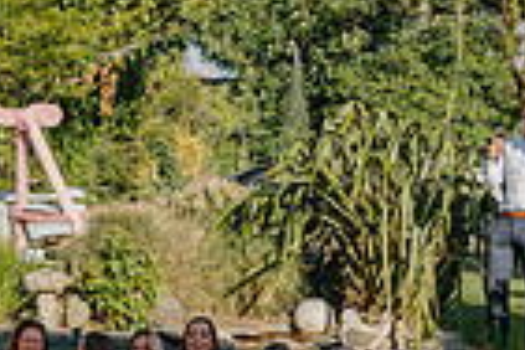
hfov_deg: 20.1
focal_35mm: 99
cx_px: 34
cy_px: 359
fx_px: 1444
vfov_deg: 13.6
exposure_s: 1/250
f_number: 5
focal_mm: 24
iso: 100
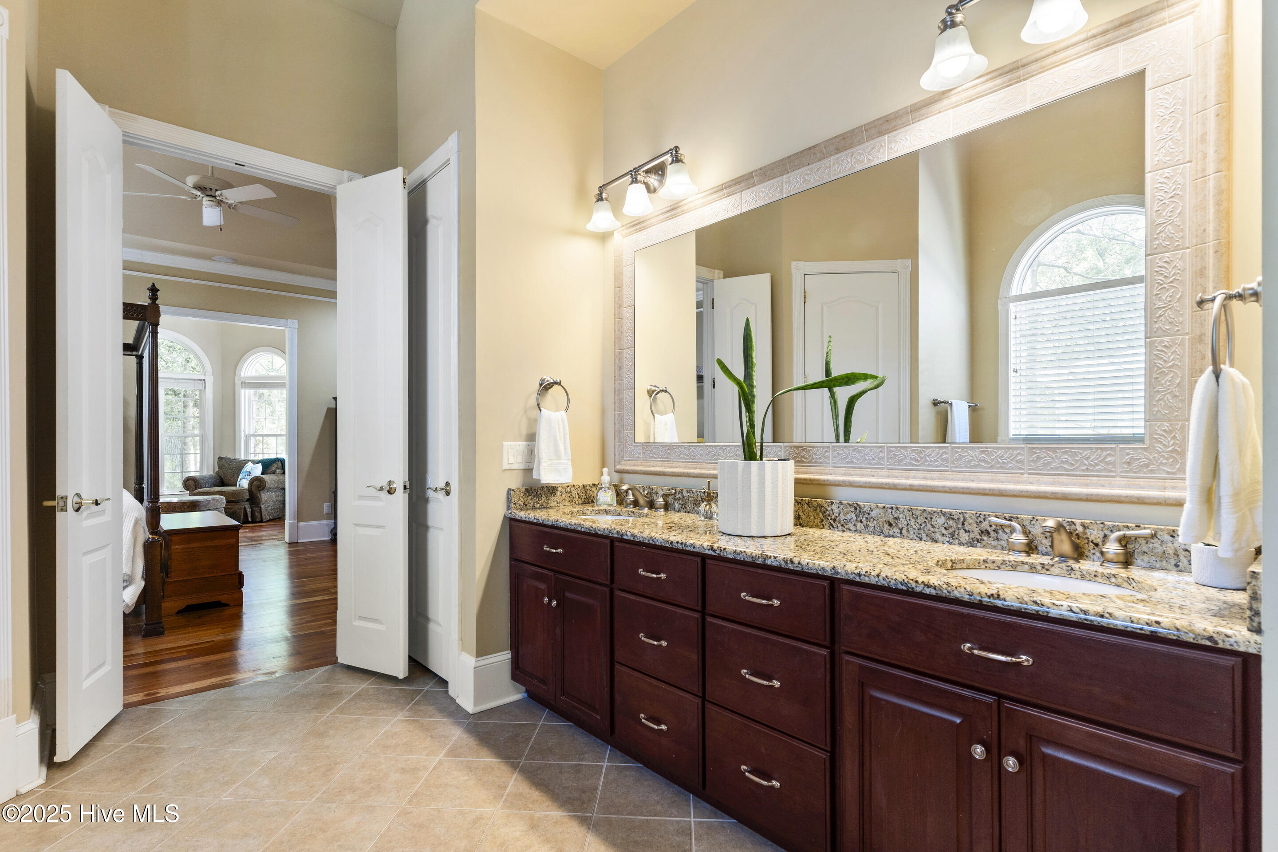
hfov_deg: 93.3
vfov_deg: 70.4
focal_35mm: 17
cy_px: 426
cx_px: 639
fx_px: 603
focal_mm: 17
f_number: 8
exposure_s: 1/3
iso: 160
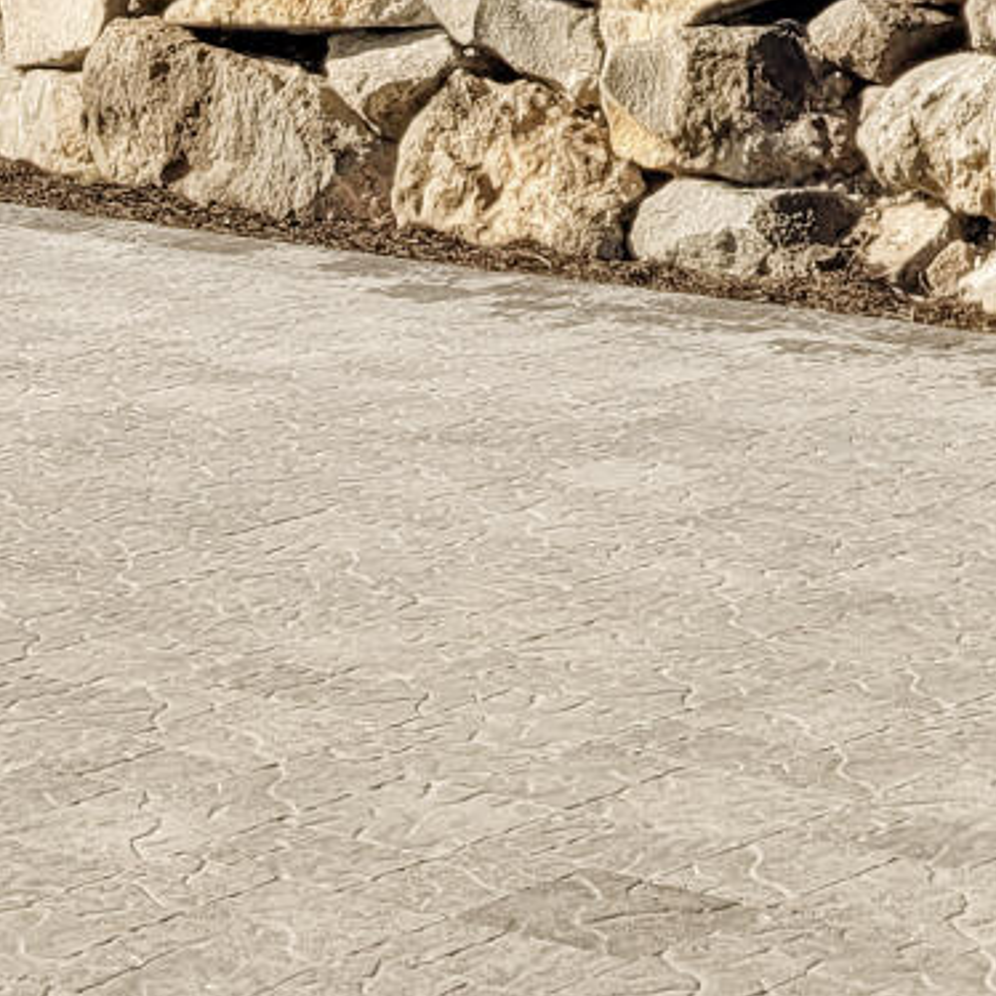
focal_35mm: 123
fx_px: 4004
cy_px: -112
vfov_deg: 13.9
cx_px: 141
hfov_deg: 14.1
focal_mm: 5.4
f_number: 1.8
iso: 40
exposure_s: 1/1400
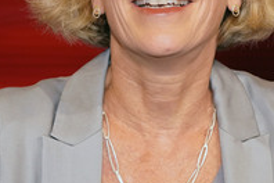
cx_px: 165
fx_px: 746
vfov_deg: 13.8
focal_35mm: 98
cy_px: 11
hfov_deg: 20.8
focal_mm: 43
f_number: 4.5
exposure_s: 1/160
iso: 1600
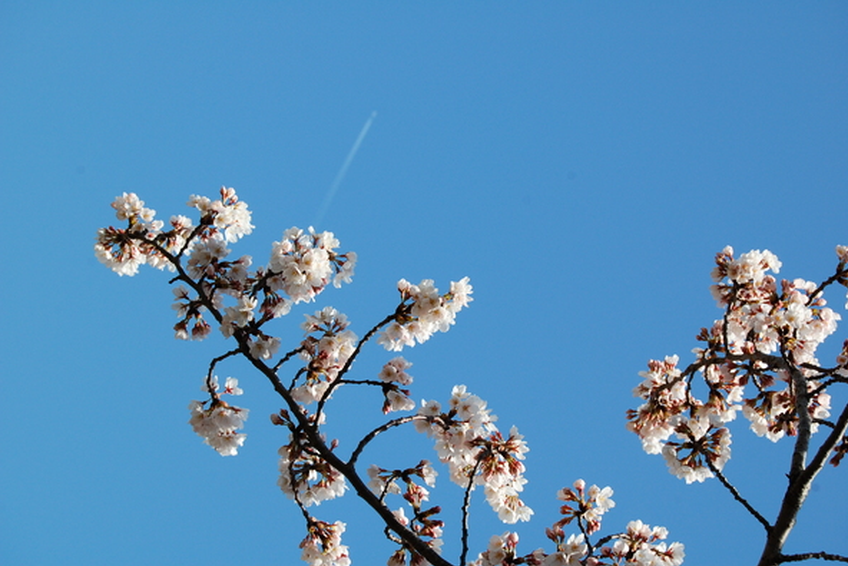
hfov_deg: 24.3
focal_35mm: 84
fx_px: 1967
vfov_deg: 16.4
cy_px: 282
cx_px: 421
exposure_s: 1/400
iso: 200
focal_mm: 55
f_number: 10
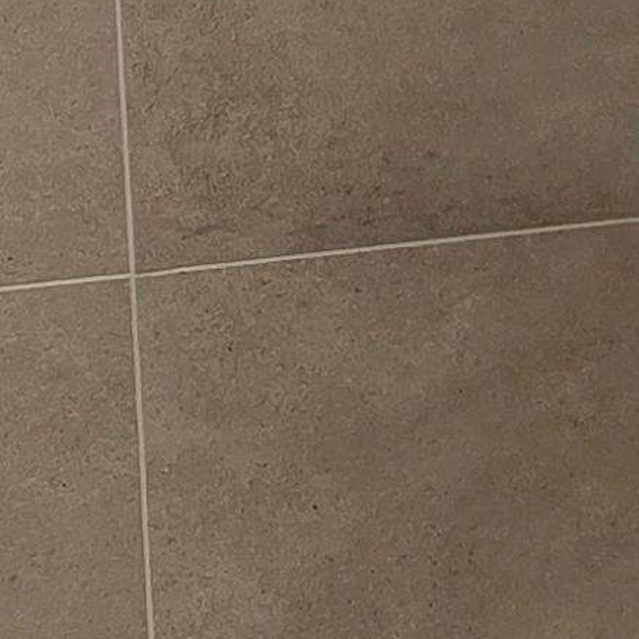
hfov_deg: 13.5
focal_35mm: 105
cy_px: 184
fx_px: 2193
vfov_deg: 16.5
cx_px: 1389
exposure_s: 1/100
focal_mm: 2.2
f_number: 1.9
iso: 125
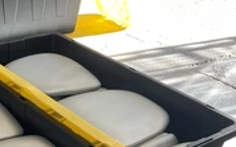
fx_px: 444
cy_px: 195
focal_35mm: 69
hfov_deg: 28.6
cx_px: 23
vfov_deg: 17.6
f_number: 1.8
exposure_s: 1/60
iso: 64
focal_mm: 3
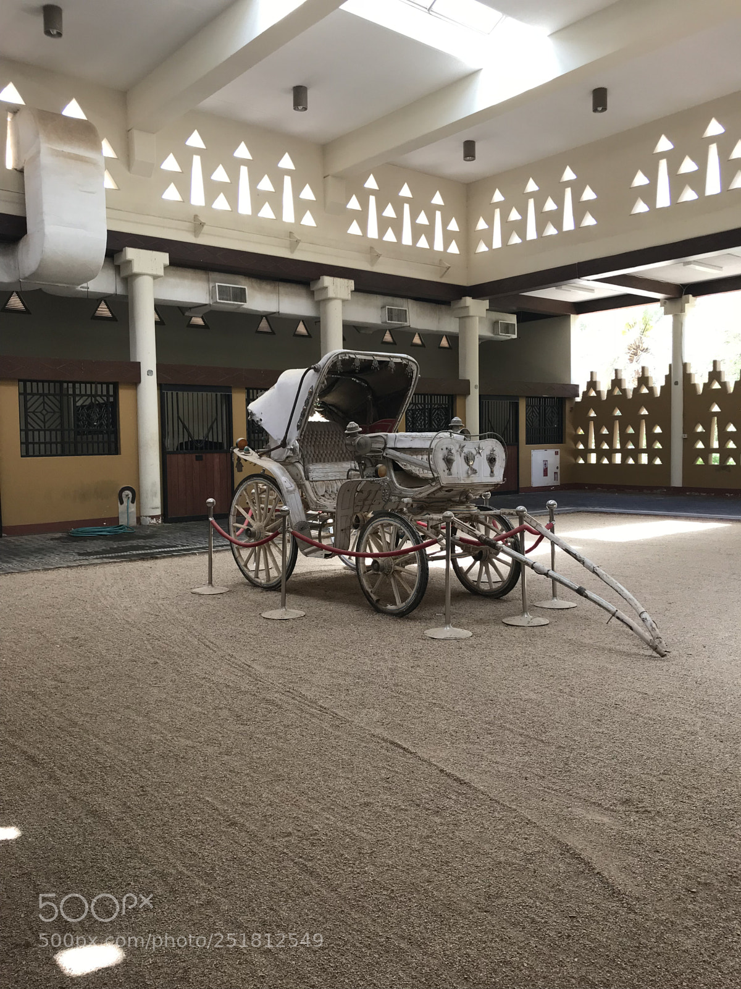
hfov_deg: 49.7
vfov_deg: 63.4
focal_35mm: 28
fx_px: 799
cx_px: 370
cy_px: 494
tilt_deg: -2.5
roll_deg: +1.0
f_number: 1.8
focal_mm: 3.99
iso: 25
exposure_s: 1/120
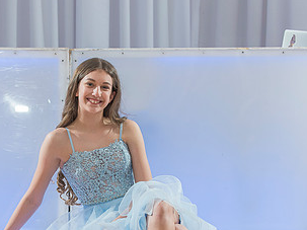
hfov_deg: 14.6
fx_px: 1197
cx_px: 97
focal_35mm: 135
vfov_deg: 10.9
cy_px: 182
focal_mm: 70
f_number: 4
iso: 800
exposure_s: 1/100
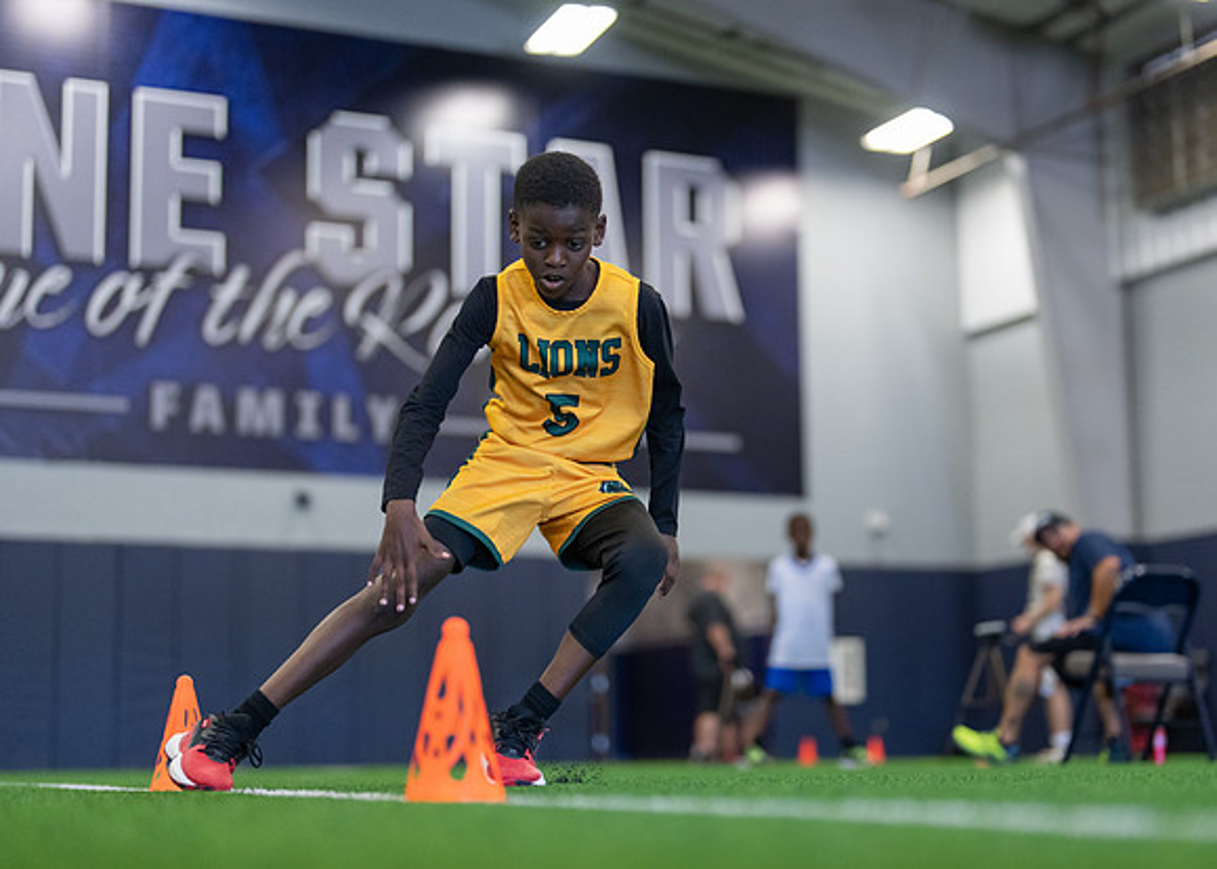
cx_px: 751
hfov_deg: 31.5
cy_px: 485
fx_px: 2150
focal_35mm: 62
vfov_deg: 22.8
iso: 1600
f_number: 1.2
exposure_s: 1/1000
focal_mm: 50
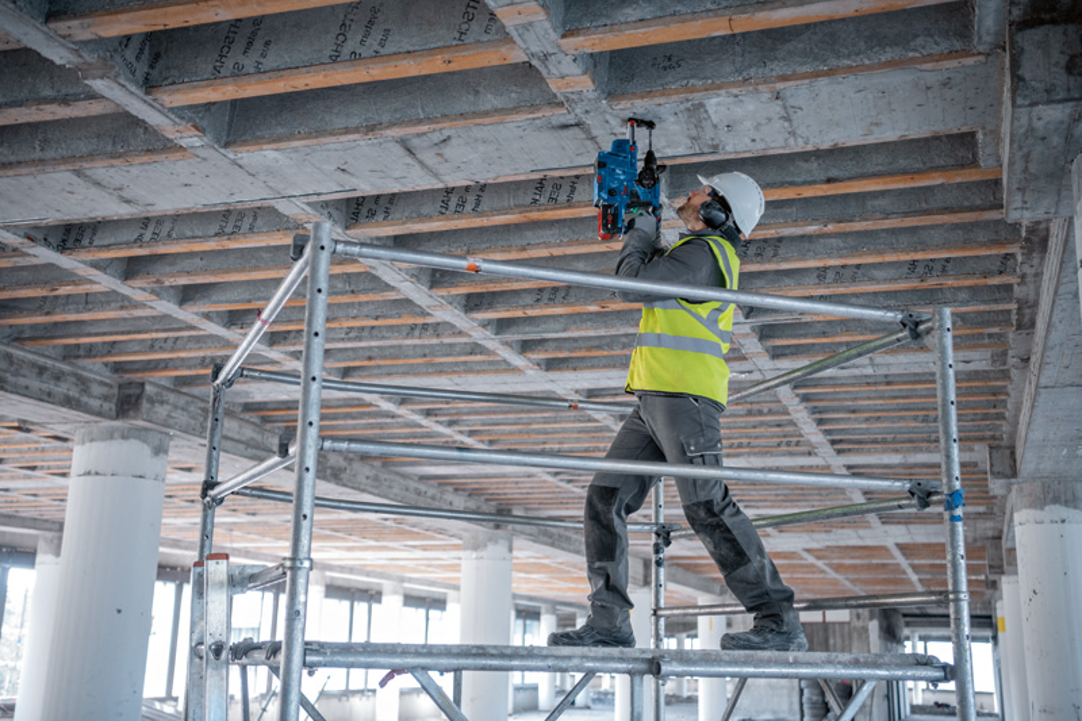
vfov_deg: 30.5
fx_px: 1322
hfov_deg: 44.5
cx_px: 541
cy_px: 360
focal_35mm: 44
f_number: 2.8
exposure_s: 1/80
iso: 500
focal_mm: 44
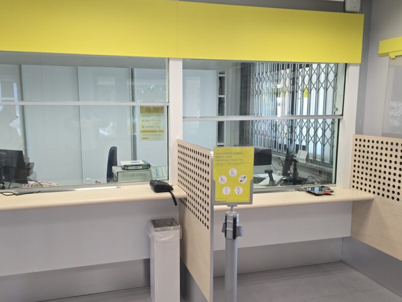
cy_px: 163
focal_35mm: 30
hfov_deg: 59.8
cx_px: 180
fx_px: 348
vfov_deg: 46.8
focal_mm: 6.3
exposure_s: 1/100
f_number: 1.7
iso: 80
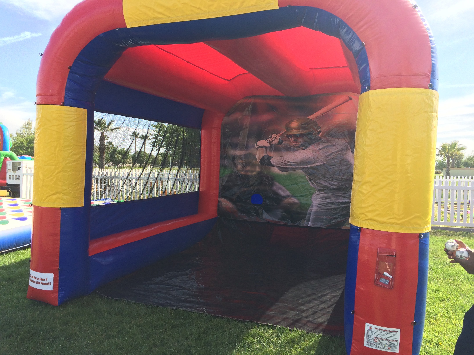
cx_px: 237
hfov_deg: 61.7
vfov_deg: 48.2
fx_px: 397
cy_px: 178
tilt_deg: -1.9
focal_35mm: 29
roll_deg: -0.1
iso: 32
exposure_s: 1/707
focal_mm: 4.15
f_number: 2.2
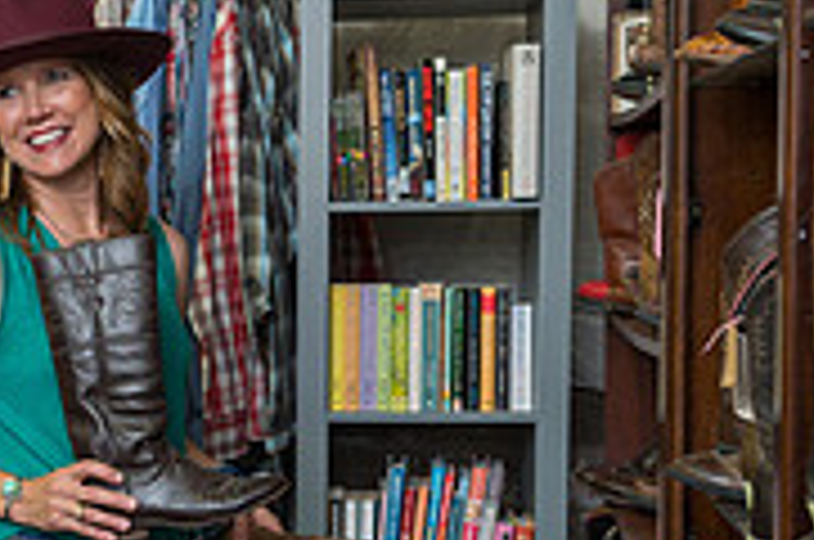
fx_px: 1896
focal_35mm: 84
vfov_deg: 16.1
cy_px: 421
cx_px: 42
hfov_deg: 23.4
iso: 640
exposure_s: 1/200
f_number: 3.5
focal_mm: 24
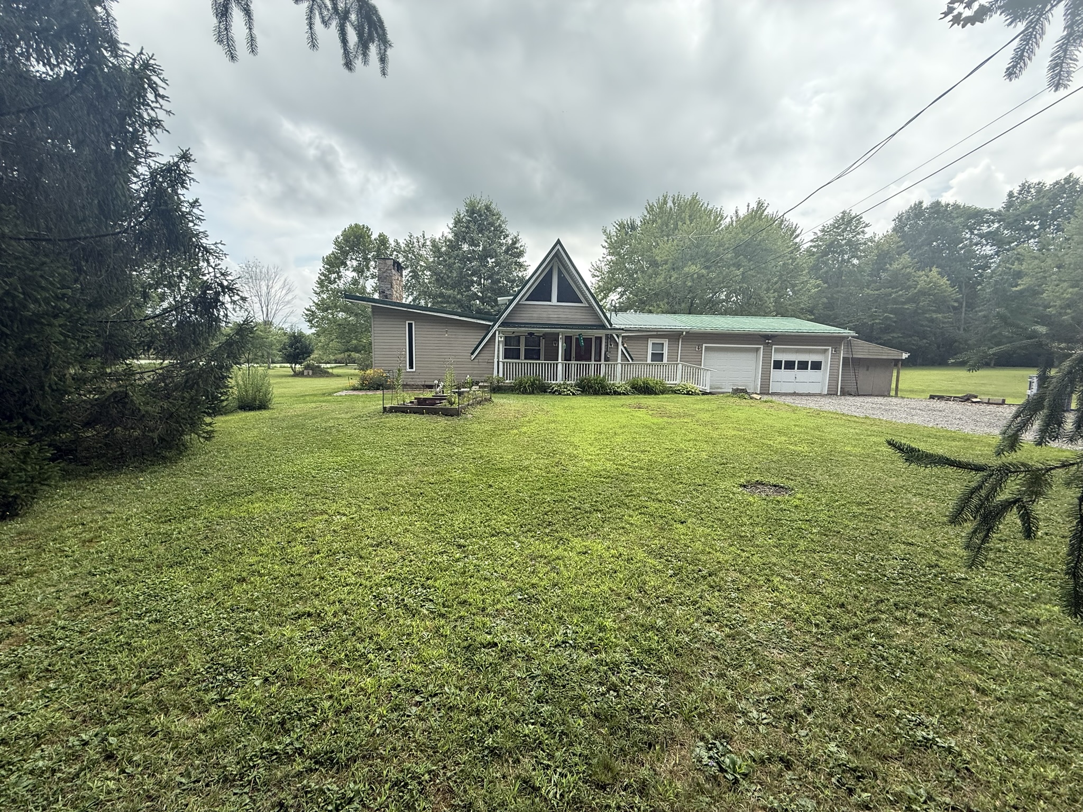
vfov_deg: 85.7
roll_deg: -0.2
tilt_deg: -5.4
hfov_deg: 102.1
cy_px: 406
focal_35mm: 14
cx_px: 542
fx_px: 438
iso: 64
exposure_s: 1/809
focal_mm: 2.22
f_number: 2.2
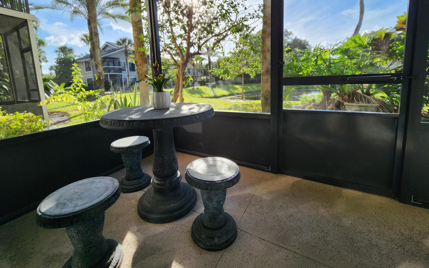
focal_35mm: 14
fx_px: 164
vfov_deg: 77.6
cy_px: 105
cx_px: 213
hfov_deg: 105.3
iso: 50
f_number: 2.2
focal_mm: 2.2
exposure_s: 1/394
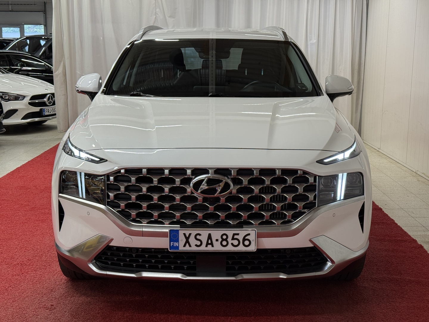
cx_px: 214
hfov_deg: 39.7
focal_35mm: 48
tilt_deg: -9.7
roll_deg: -0.4
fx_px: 595
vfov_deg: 30.3
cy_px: 161
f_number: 1.78
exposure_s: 1/116
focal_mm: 6.76
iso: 64
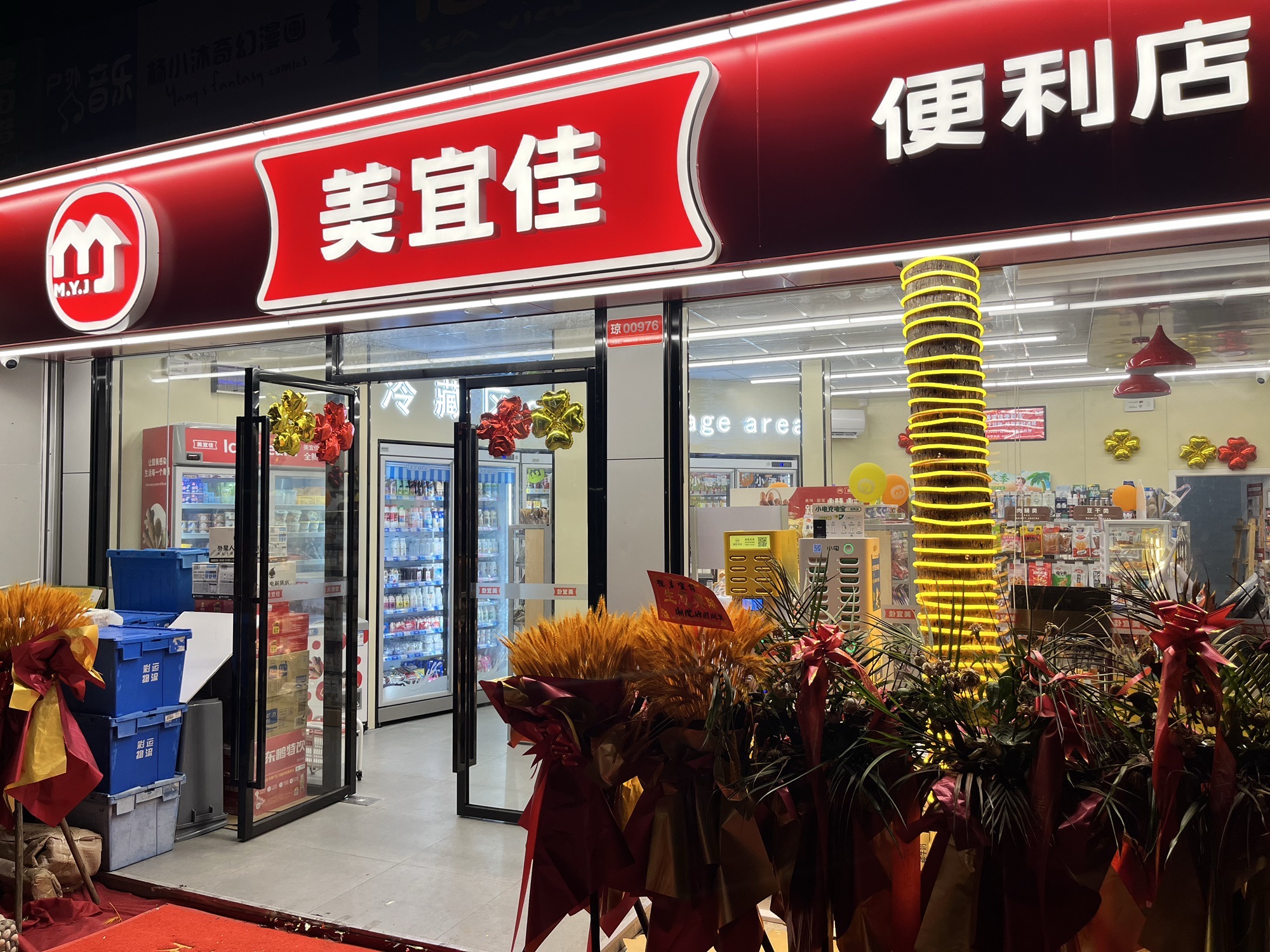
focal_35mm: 26
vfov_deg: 53.1
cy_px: 476
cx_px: 635
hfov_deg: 67.3
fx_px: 954
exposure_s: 1/170
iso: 40
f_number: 1.6
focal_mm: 5.1
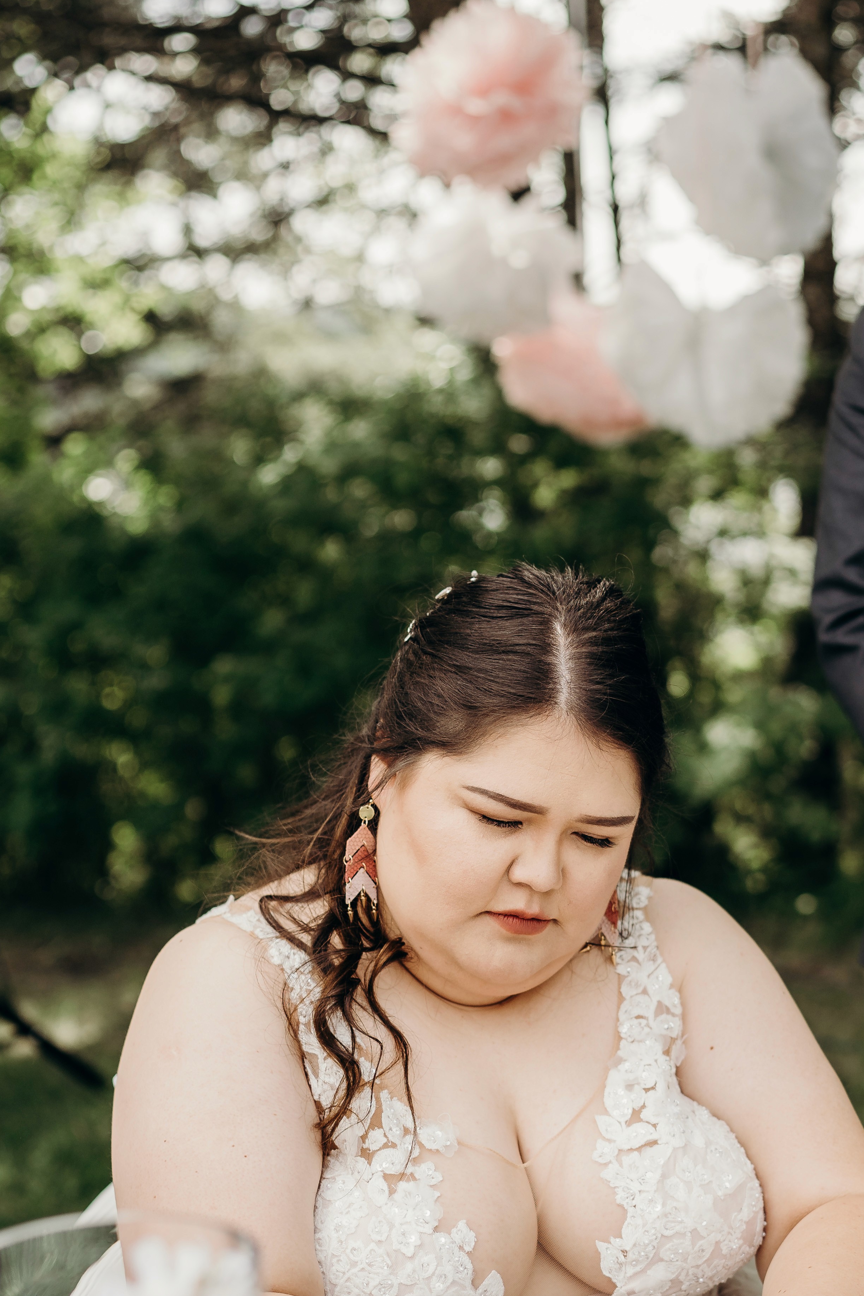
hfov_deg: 20.1
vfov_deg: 29.7
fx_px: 2412
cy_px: 942
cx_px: 673
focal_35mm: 67
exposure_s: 1/1000
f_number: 1.8
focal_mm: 35
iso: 160
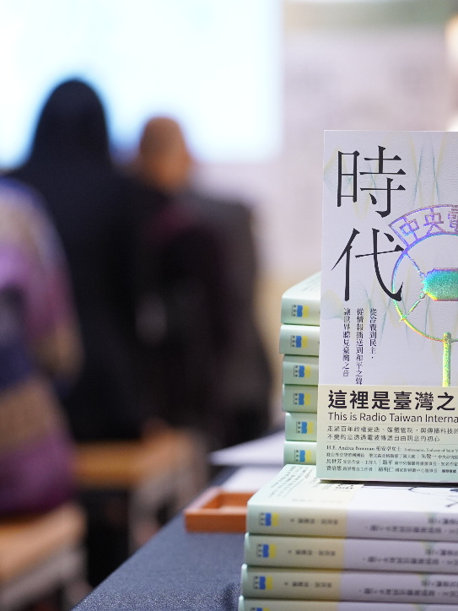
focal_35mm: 119
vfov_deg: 16.6
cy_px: 312
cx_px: 237
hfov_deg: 12.5
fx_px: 2099
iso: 2000
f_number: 2.8
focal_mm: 70
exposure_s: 1/160
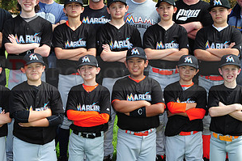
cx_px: 90
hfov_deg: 21.0
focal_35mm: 97
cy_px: 66
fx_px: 652
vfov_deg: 14.1
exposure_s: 1/400
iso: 250
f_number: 6.3
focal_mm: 50
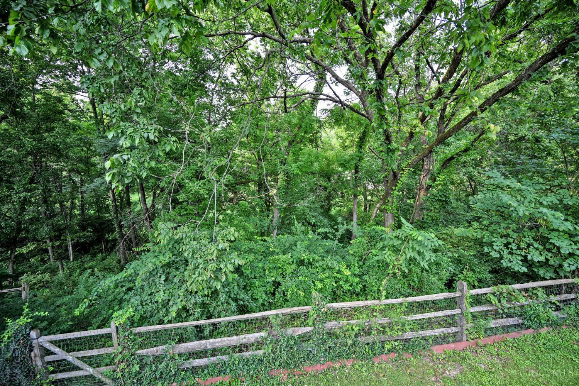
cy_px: 193
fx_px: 225
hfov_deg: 104.3
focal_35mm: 14
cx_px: 290
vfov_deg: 81.2
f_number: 4
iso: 250
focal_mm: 14
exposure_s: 1/250
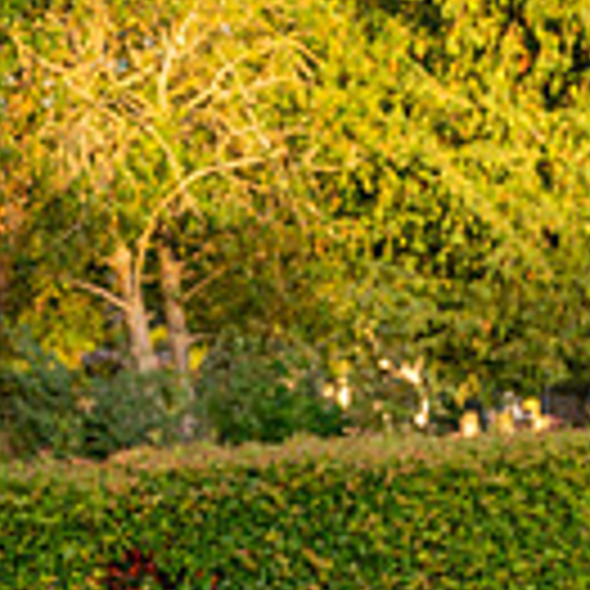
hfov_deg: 6.4
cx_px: 1221
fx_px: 5091
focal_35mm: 264
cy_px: 829
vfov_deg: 6.6
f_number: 4
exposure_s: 1/800
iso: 500
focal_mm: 70
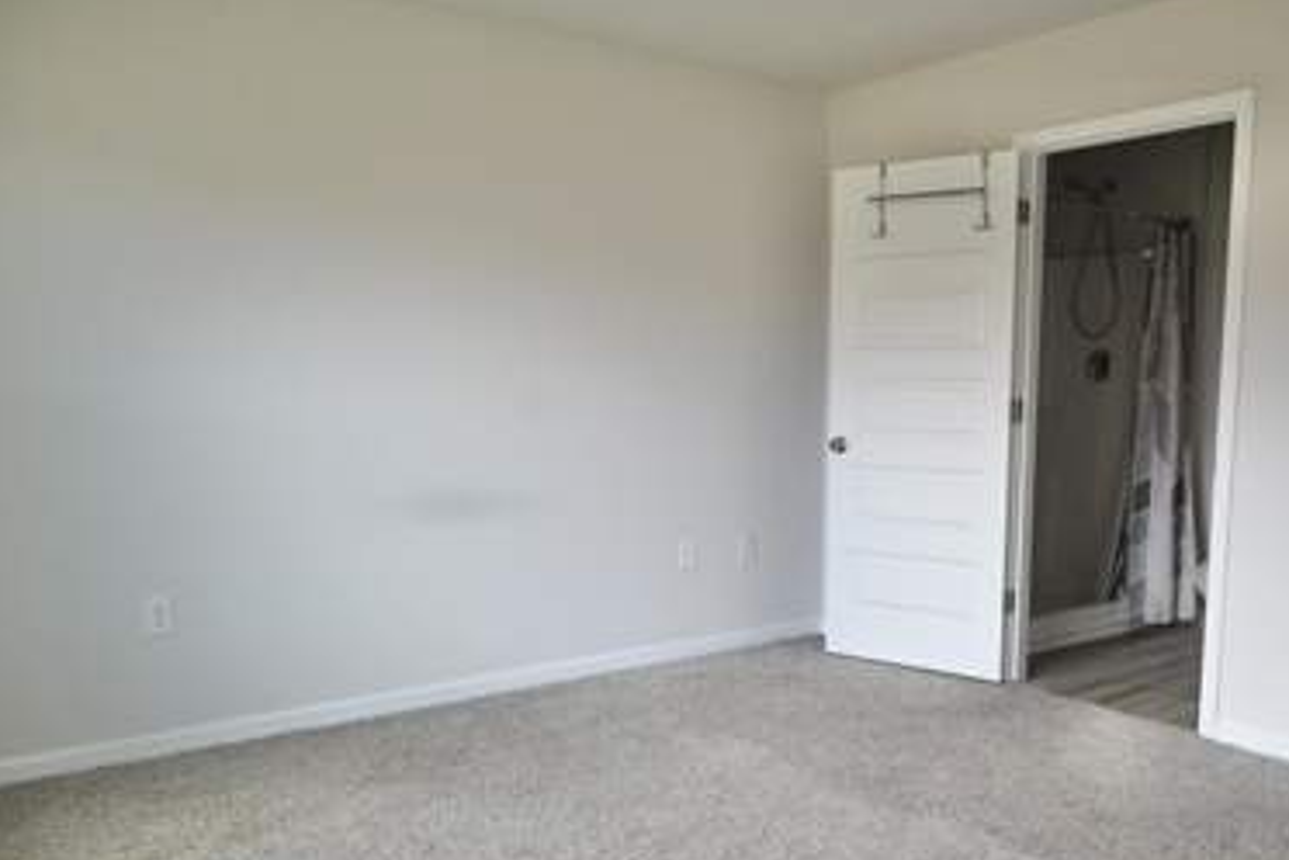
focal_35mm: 31
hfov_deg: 59.9
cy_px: 517
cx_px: 762
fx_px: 1110
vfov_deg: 42.1
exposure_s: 1/200
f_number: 5
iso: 1600
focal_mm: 24
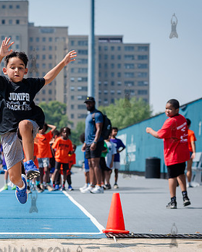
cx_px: 20
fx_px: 1174
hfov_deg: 9.8
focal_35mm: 157
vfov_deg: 12.3
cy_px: 137
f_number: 5
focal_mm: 92
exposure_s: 1/1600
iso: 400
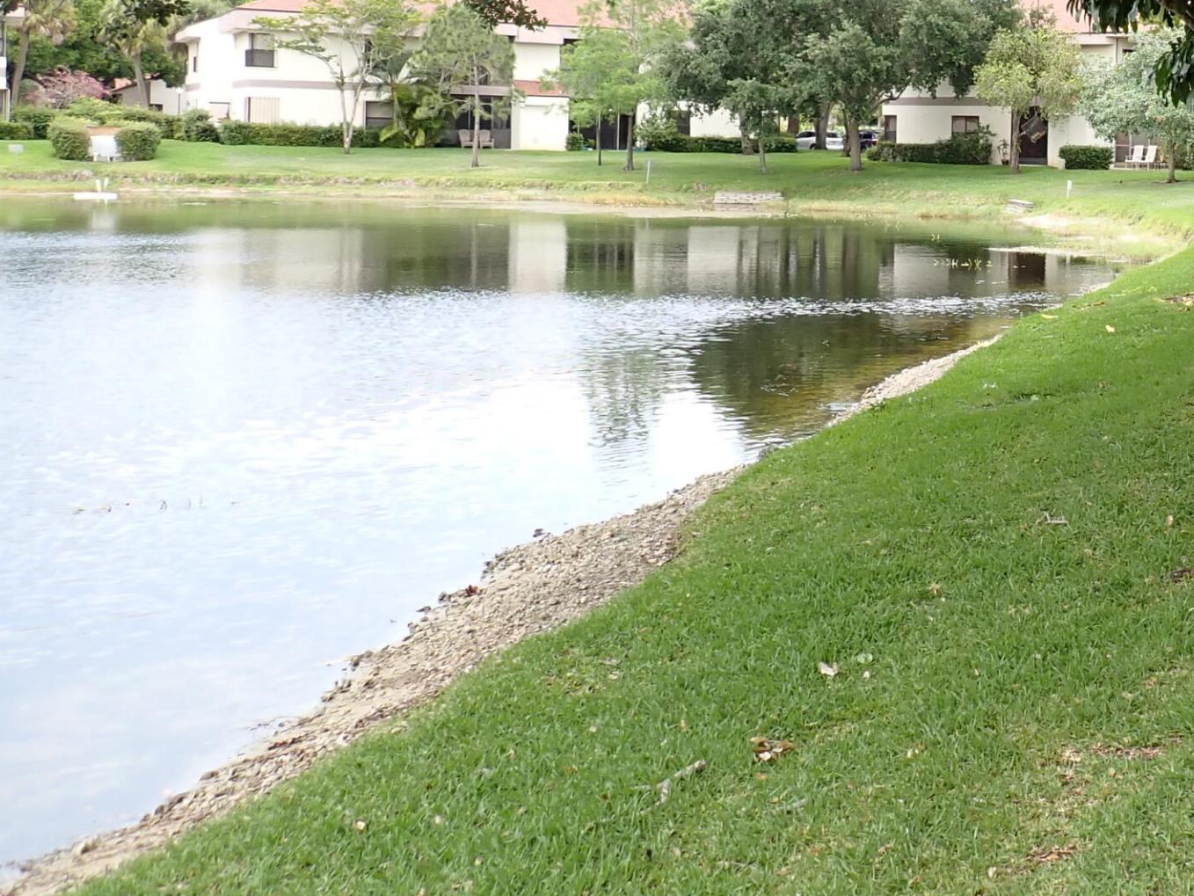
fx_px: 1828
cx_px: 1189
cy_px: 183
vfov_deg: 27.0
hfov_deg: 33.2
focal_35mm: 53
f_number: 2.8
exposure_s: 1/160
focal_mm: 4.5
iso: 100
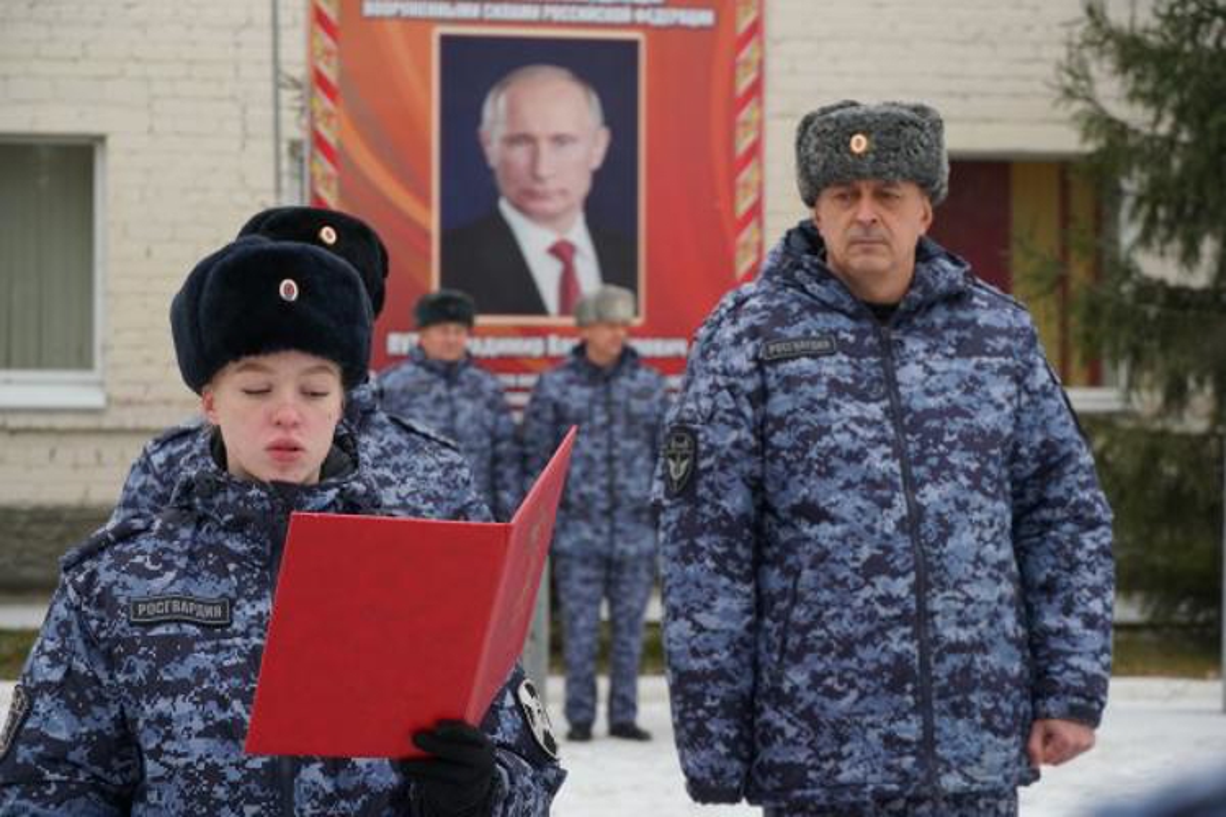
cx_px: 613
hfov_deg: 21.6
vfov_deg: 14.5
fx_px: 3218
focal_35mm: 94
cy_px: 408
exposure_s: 1/160
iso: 400
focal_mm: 63
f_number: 5.6
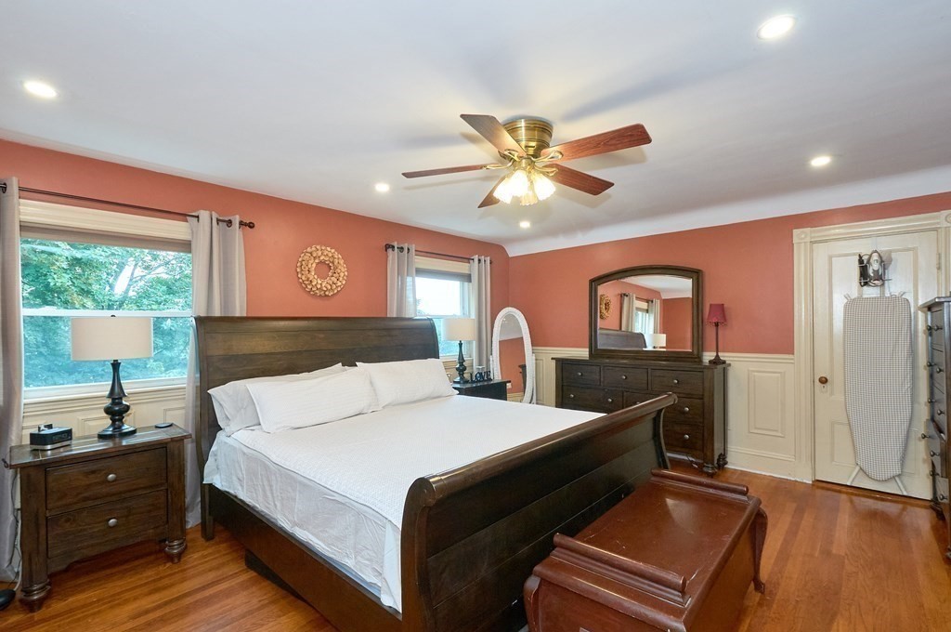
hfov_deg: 100.5
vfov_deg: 77.2
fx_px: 396
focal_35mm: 15
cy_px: 316
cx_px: 476
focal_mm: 10
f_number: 5.6
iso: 800
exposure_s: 1/60
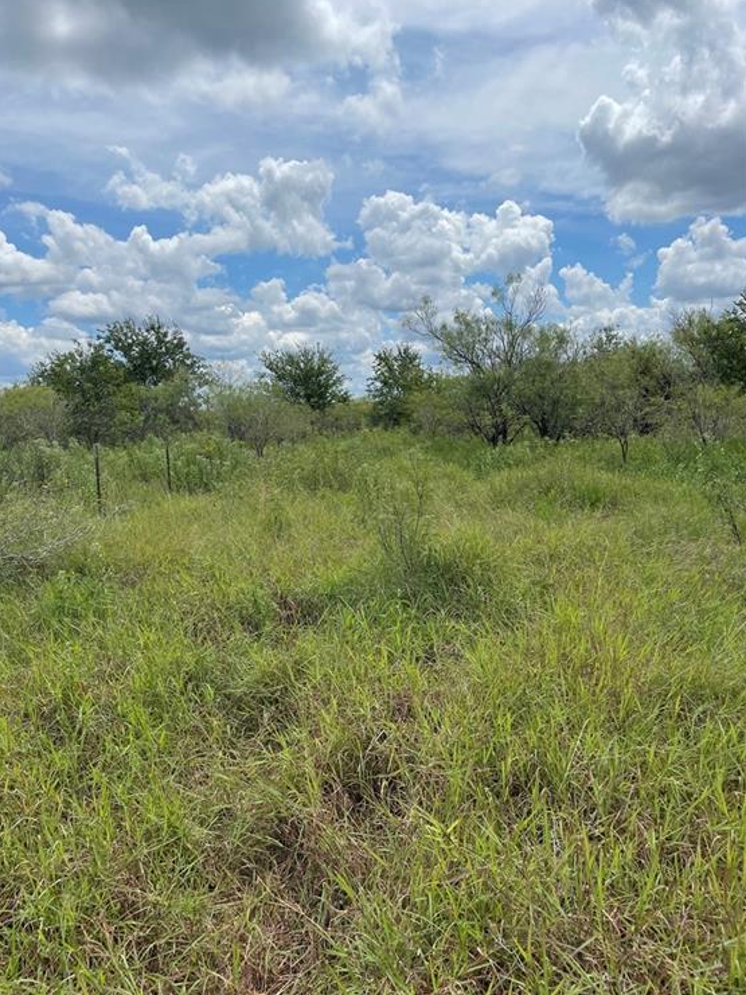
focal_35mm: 27
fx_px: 776
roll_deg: +3.5
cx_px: 363
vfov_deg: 65.3
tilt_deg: -4.7
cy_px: 480
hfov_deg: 51.3
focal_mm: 4.2
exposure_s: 1/6494
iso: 32
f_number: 1.6
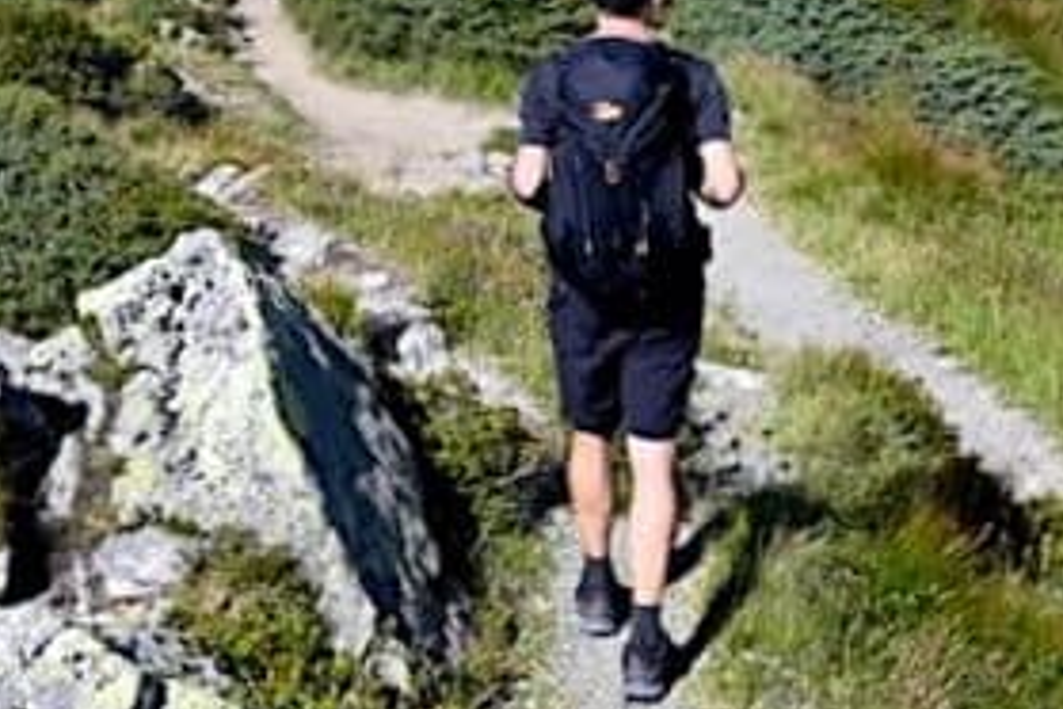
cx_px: 579
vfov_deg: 14.8
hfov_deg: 23.1
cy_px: -221
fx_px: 2598
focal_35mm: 88
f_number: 7.1
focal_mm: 24
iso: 100
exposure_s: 1/400
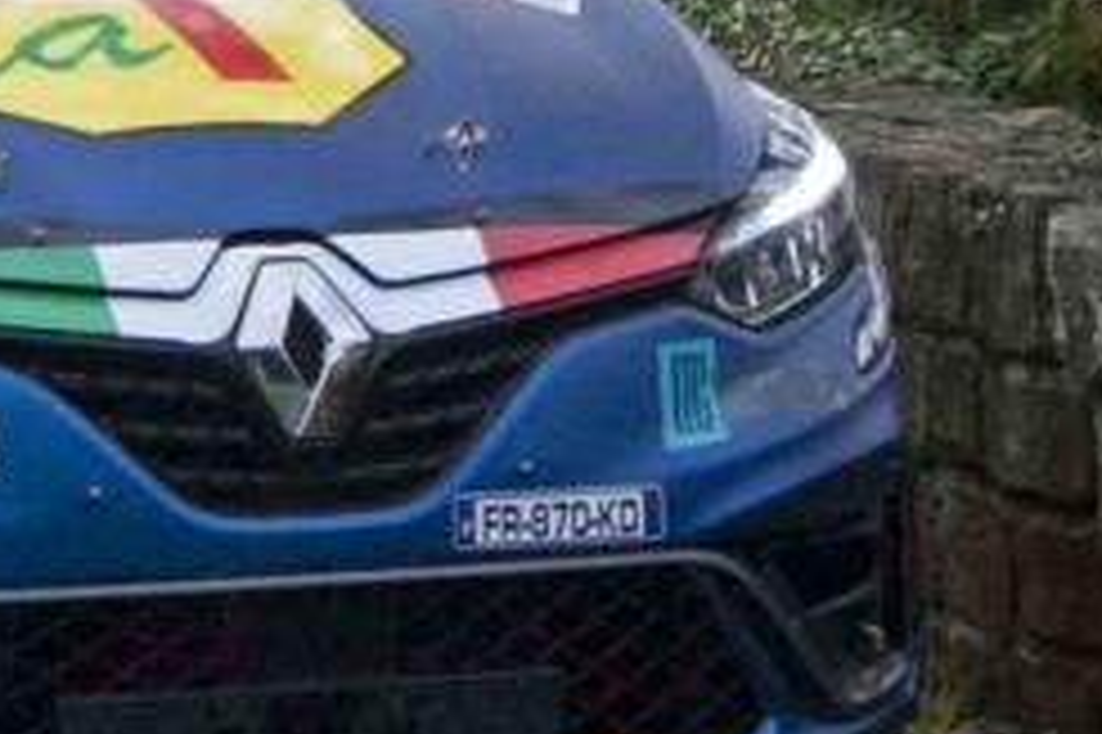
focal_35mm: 353
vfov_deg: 3.9
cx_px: -202
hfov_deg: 5.8
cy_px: -678
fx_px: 10798
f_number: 6.3
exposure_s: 1/1000
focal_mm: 48
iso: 1000
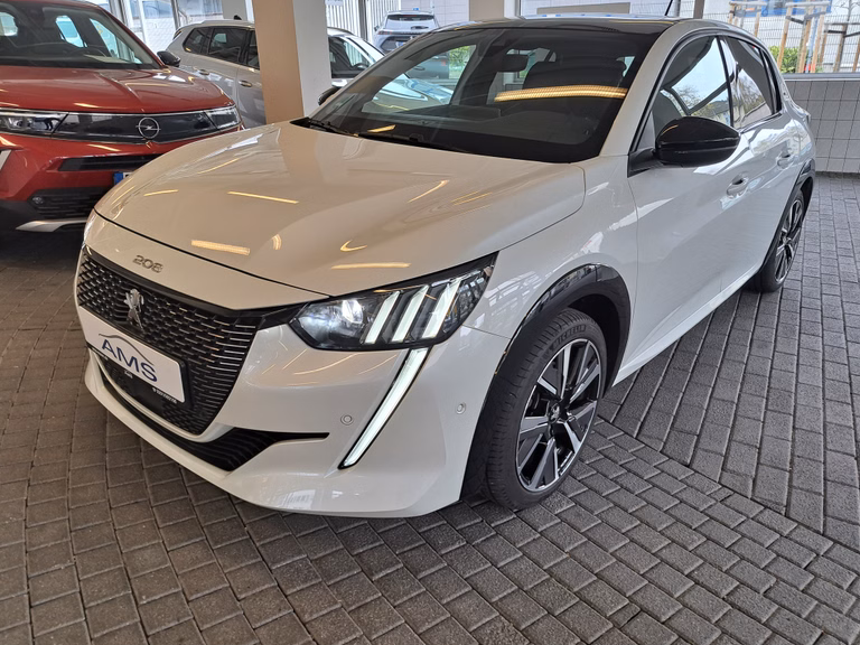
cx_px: 421
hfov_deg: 69.4
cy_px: 317
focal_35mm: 25
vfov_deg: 54.9
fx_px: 621
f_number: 1.8
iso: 50
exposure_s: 1/50
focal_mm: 5.23
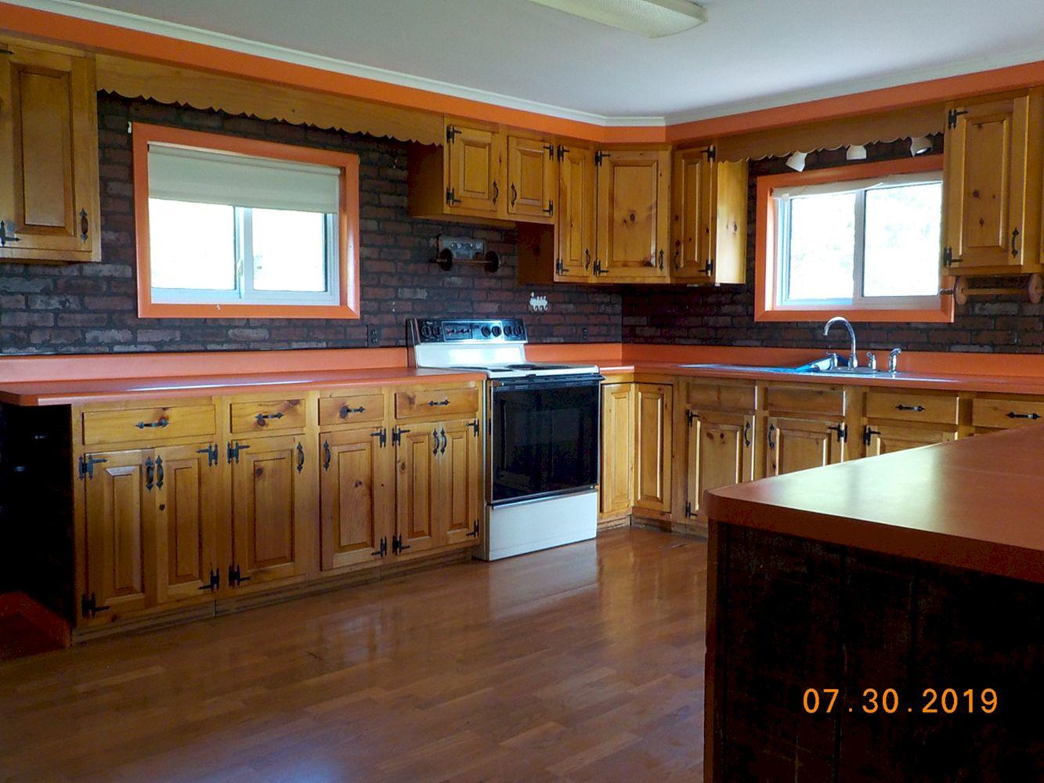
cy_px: 392
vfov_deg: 46.8
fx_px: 905
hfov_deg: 60.0
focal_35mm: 30
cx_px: 522
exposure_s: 1/30
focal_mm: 4.1
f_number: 3.3
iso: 250
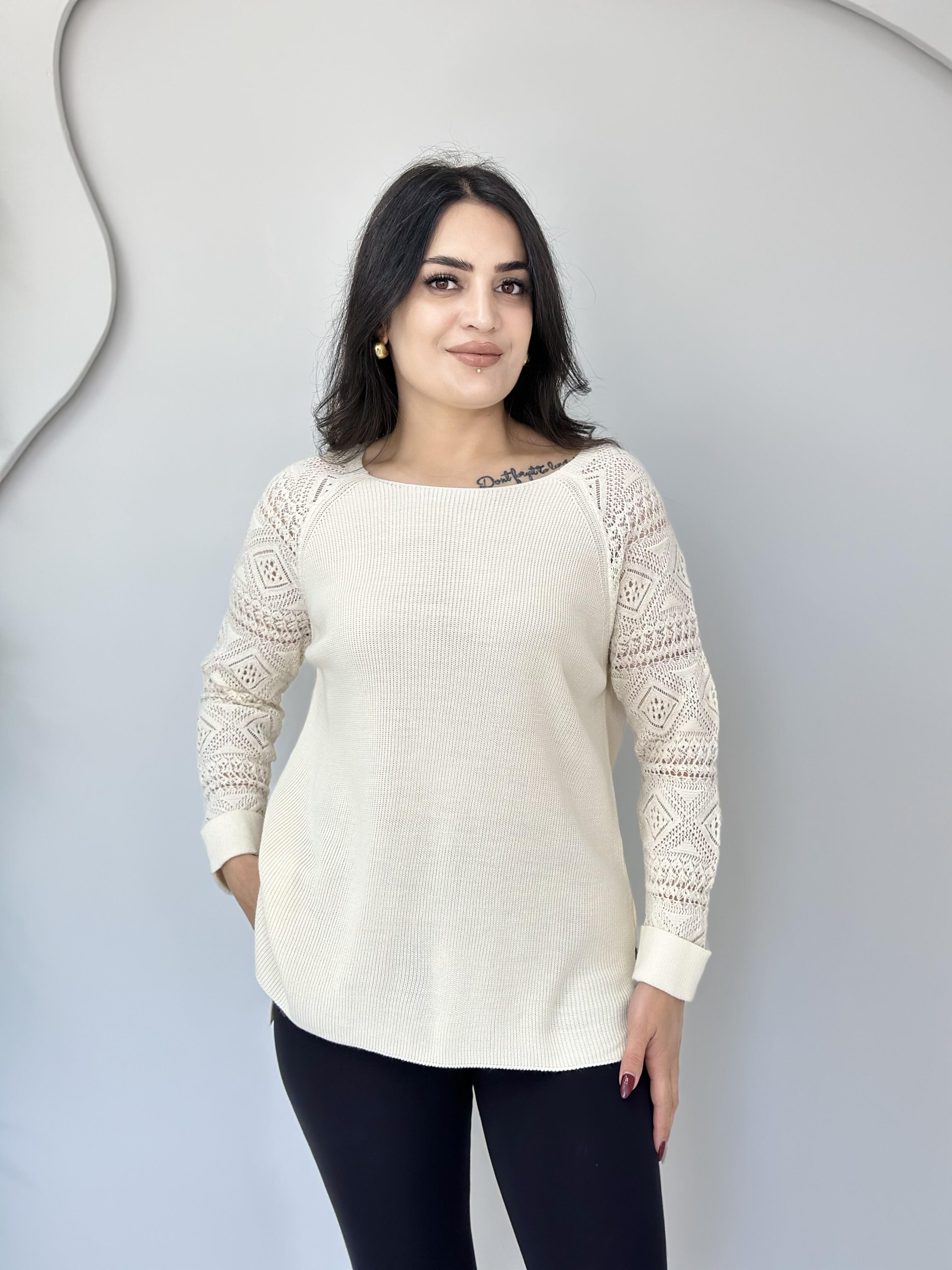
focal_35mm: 48
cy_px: 635
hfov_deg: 30.3
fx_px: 1760
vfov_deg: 39.7
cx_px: 476
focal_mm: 6.86
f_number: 1.78
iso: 100
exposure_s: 1/100
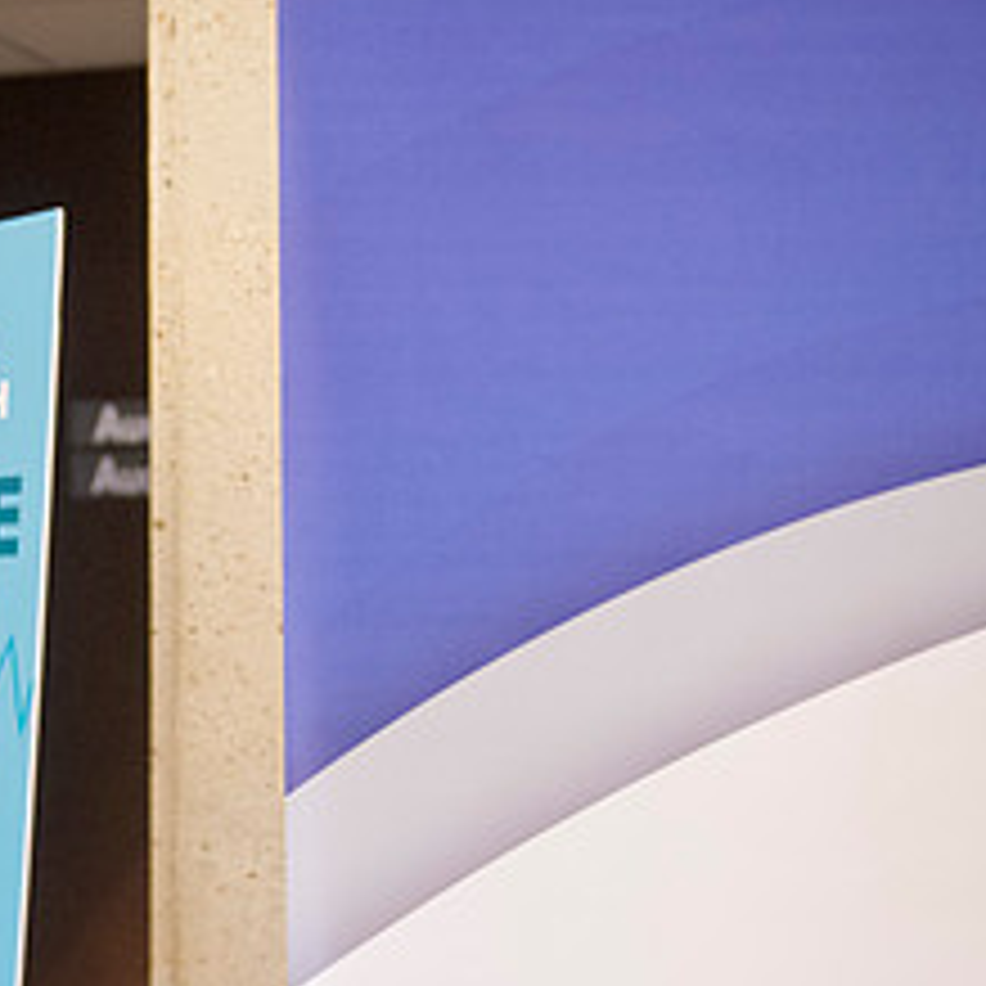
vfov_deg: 21.2
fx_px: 2610
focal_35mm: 81
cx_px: 167
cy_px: 747
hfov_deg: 21.1
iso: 2500
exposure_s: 1/50
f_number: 2.8
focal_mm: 36
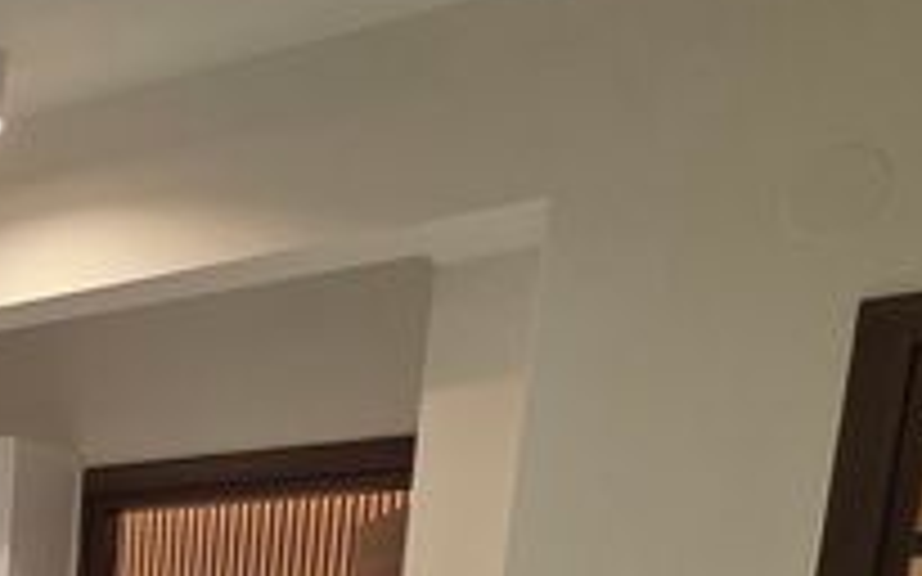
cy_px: 1012
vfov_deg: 21.1
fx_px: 1080
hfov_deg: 29.6
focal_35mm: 43
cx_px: -432
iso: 160
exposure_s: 1/100
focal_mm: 2.2
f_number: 1.9
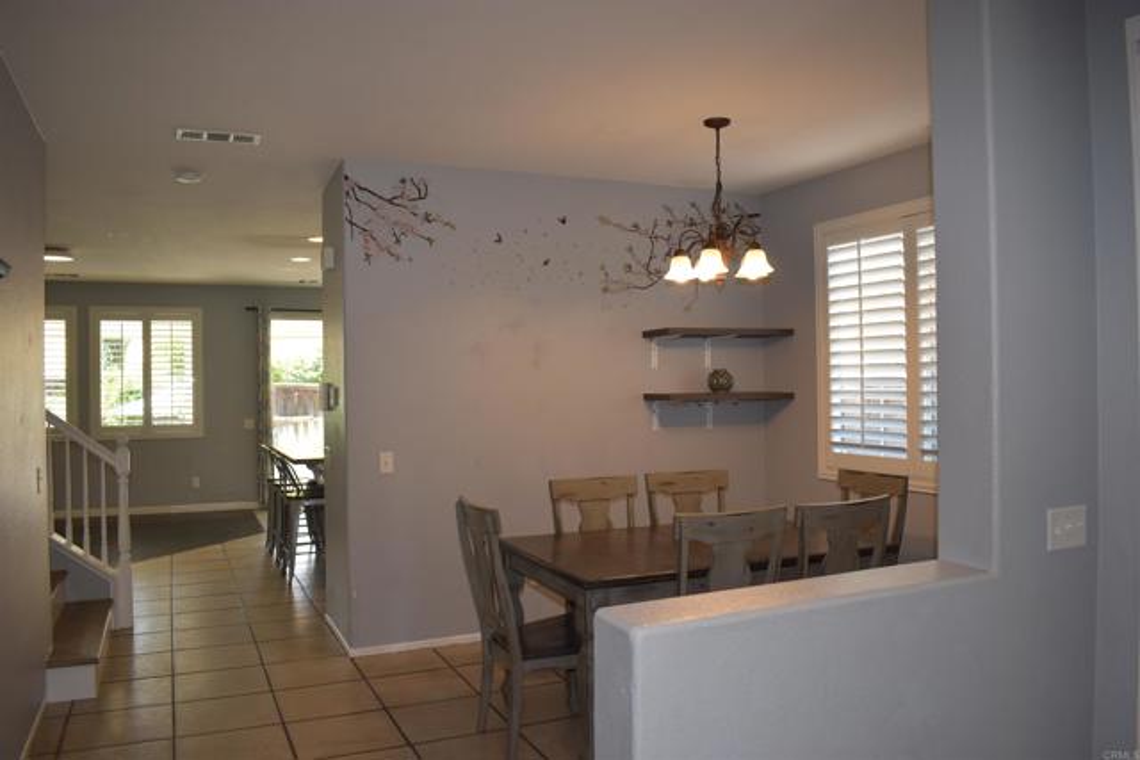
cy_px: 380
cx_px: 570
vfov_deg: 48.0
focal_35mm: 27
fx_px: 855
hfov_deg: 67.4
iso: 200
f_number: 4
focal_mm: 18
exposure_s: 1/30
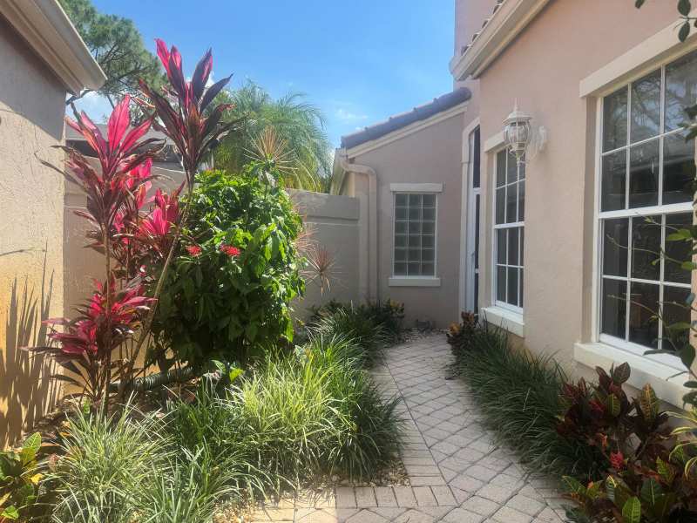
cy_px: 262
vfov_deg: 56.8
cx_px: 348
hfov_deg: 71.6
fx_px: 483
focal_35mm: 24
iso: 80
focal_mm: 6.76
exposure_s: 1/1524
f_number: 1.78
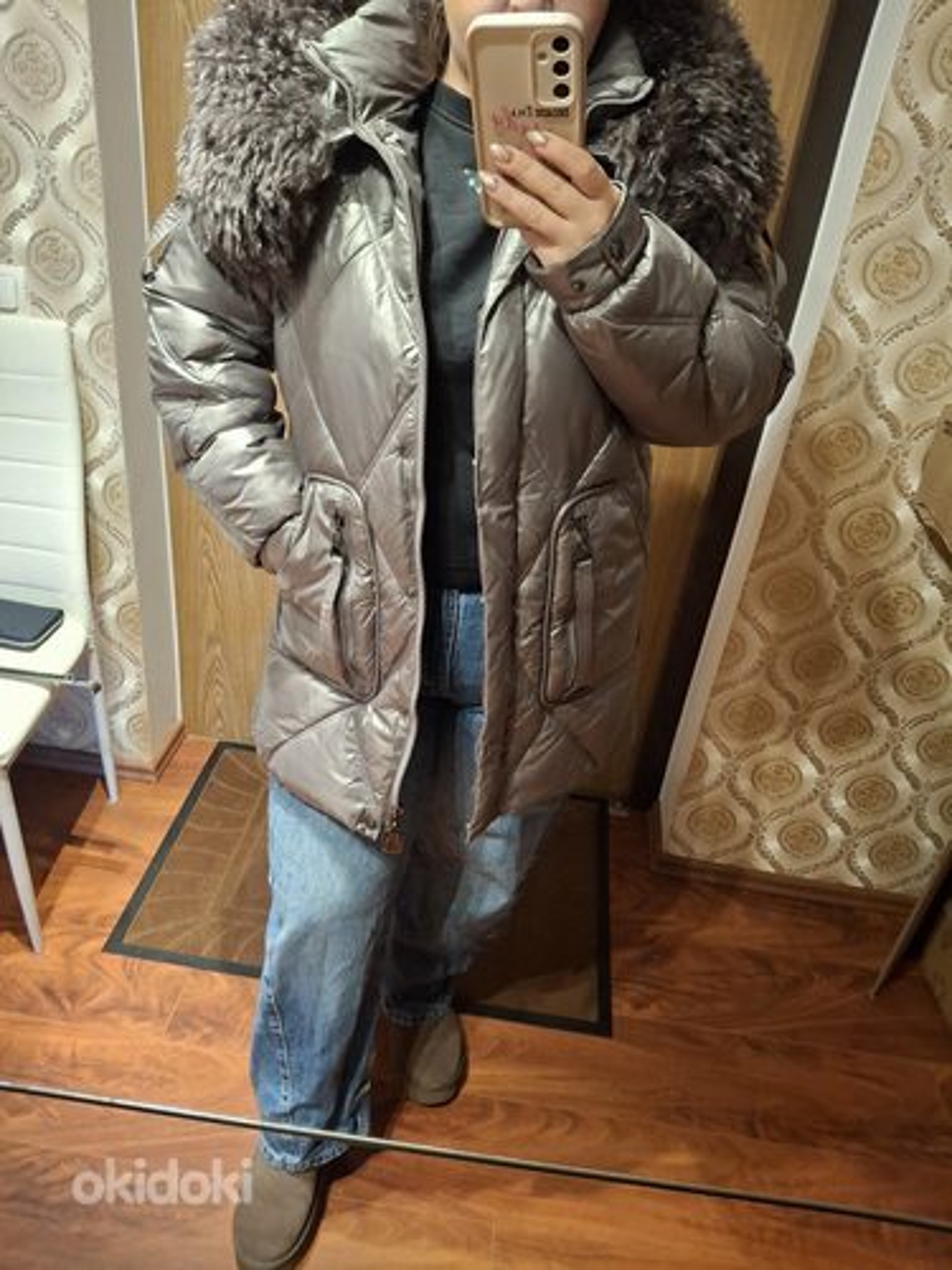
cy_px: 635
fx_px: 917
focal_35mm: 25
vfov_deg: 69.4
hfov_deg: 54.9
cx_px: 476
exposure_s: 1/25
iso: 250
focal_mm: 4.69
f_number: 1.8
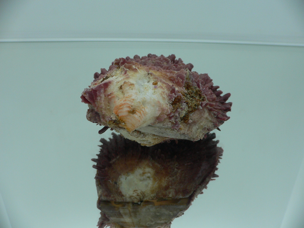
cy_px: 114
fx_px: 307
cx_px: 152
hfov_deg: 52.6
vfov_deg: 40.7
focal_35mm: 35
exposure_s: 1/60
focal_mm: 4.6
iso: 80
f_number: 2.8
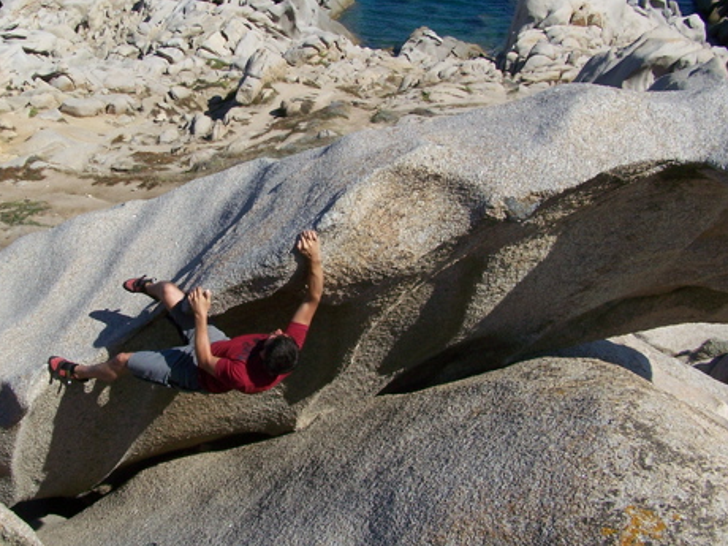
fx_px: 1157
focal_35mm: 55
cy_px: 264
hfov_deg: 34.8
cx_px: 275
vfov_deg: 26.6
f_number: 5.6
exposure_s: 1/500
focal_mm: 6.3
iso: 80
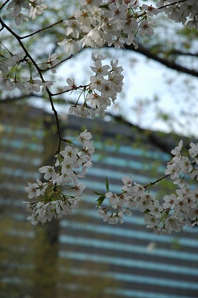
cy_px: 149
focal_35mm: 105
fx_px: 869
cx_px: 99
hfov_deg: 13.0
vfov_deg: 19.5
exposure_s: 1/640
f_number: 4.5
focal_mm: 70
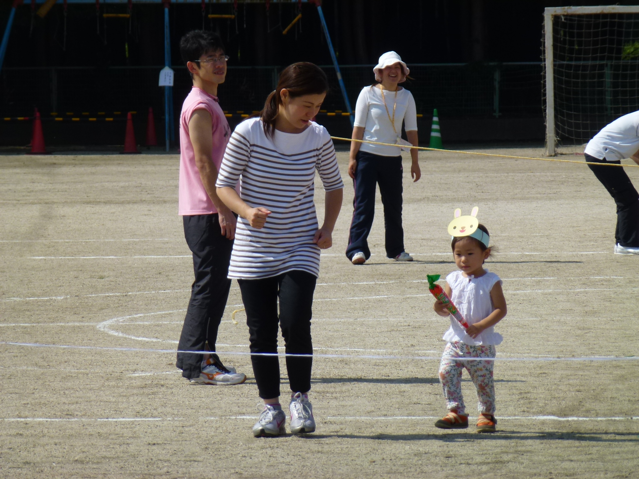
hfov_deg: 6.5
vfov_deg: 4.9
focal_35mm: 304
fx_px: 5612
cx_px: 320
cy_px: 240
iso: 100
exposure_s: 1/800
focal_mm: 54.5
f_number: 5.7
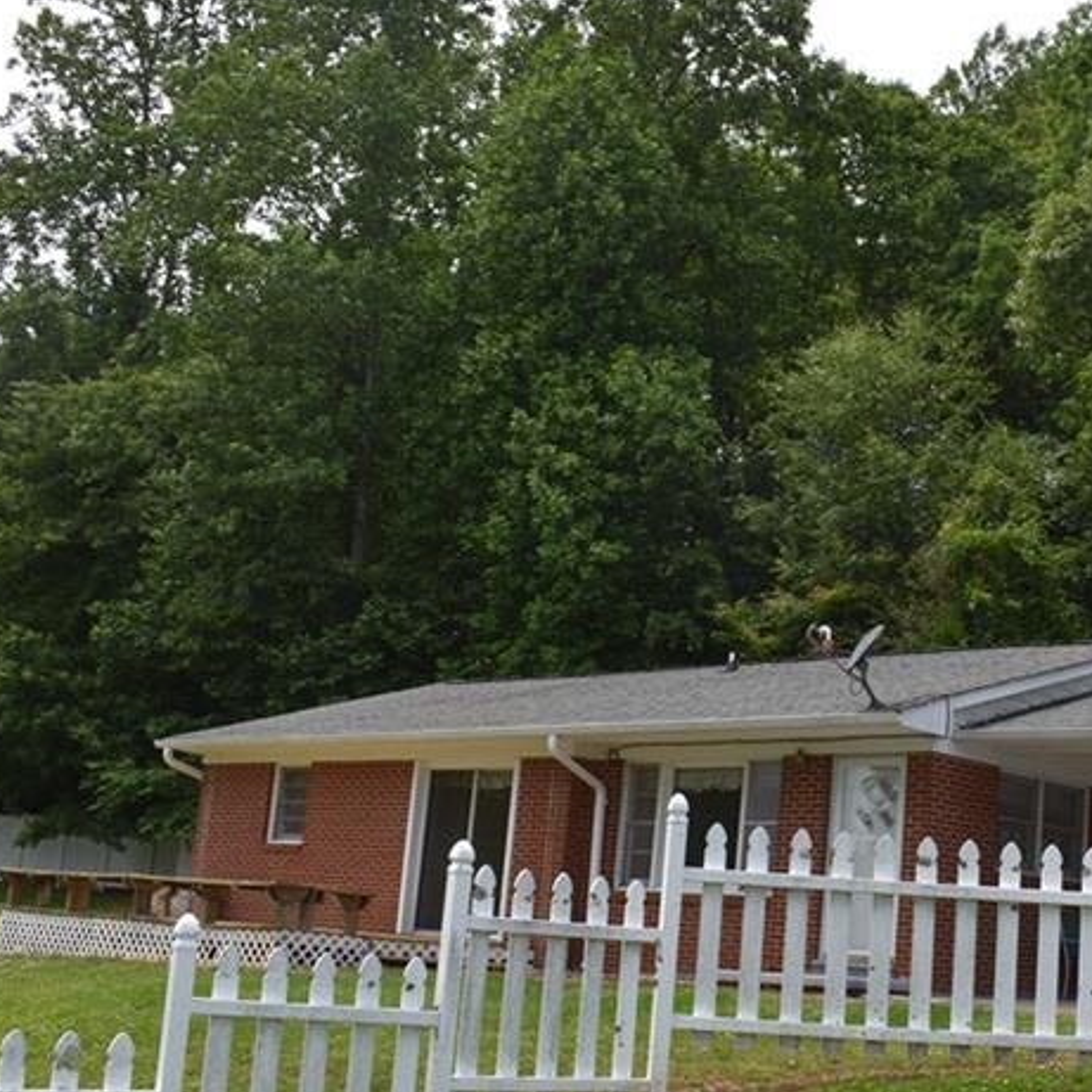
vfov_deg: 33.4
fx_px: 1820
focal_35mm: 51
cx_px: 912
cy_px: 573
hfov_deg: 32.3
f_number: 9
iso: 100
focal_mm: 18
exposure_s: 1/200
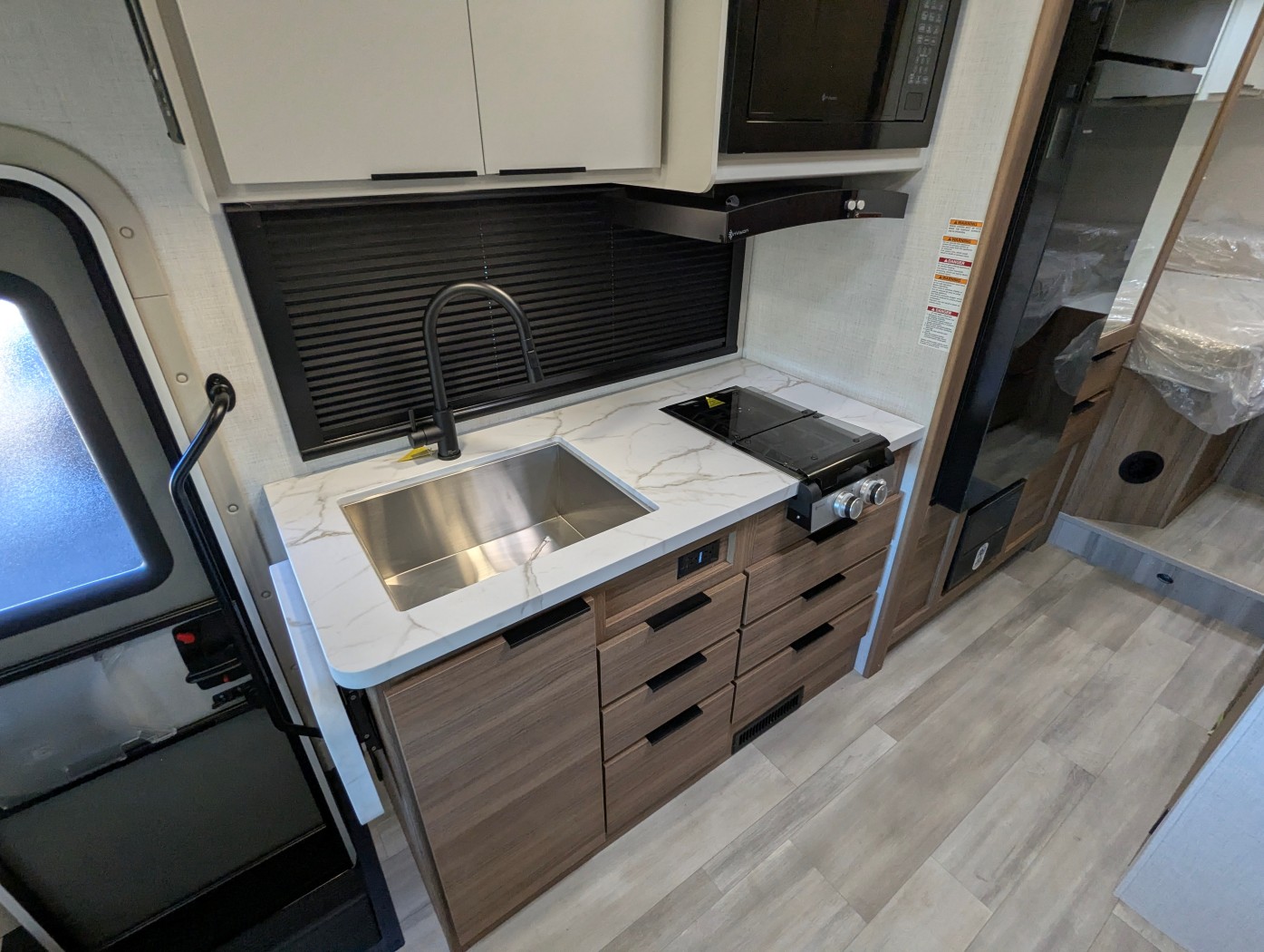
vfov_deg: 78.2
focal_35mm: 16
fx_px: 585
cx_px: 632
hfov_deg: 94.4
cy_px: 476
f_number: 2.2
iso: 187
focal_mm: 2.35
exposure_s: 1/133
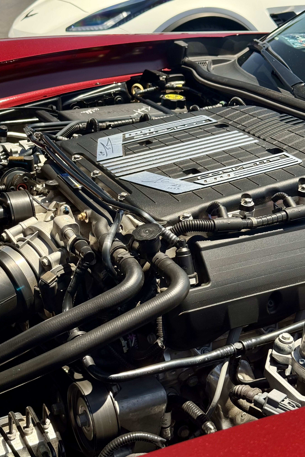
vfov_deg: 39.6
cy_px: 229
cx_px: 142
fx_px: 635
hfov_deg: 27.0
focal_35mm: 50
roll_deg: -0.3
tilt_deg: -21.9
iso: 64
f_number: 1.78
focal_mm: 6.76
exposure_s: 1/1041
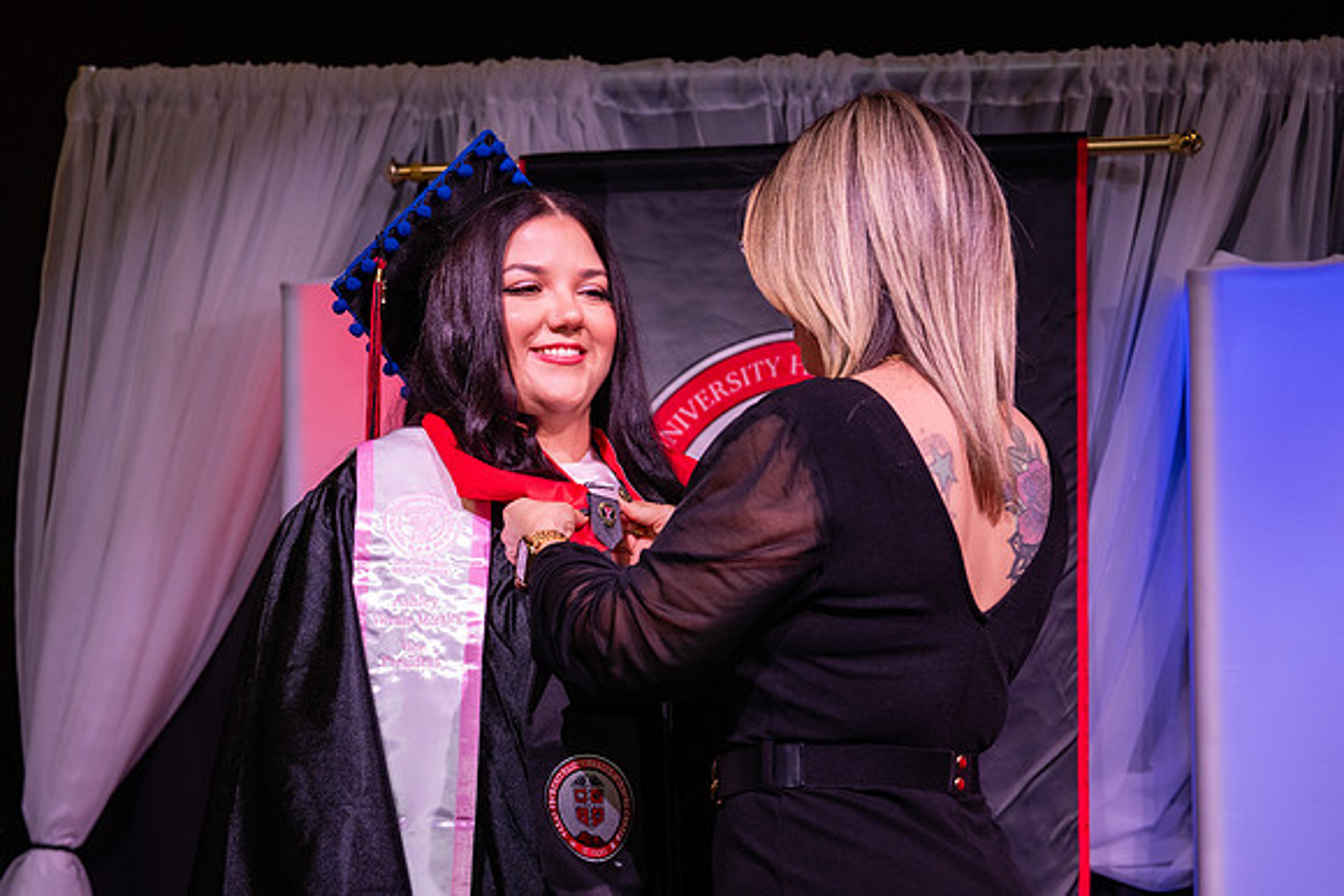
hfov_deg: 20.7
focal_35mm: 98
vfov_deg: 13.9
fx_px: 3673
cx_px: 632
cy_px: 528
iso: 800
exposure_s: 1/160
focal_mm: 70
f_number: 5.6
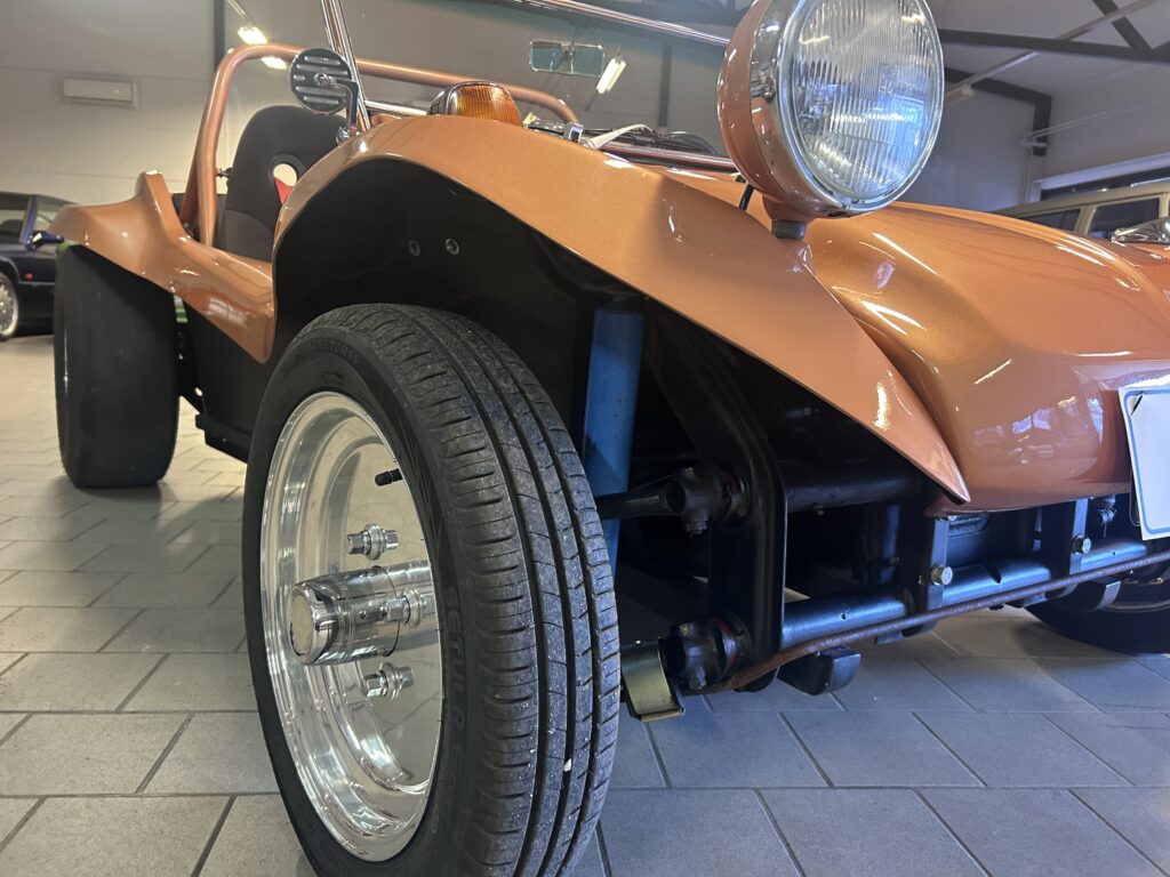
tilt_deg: -5.5
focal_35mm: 26
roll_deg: -2.4
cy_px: 438
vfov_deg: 53.1
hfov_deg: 67.3
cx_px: 585
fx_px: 879
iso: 320
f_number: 1.5
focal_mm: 5.7
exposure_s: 1/50
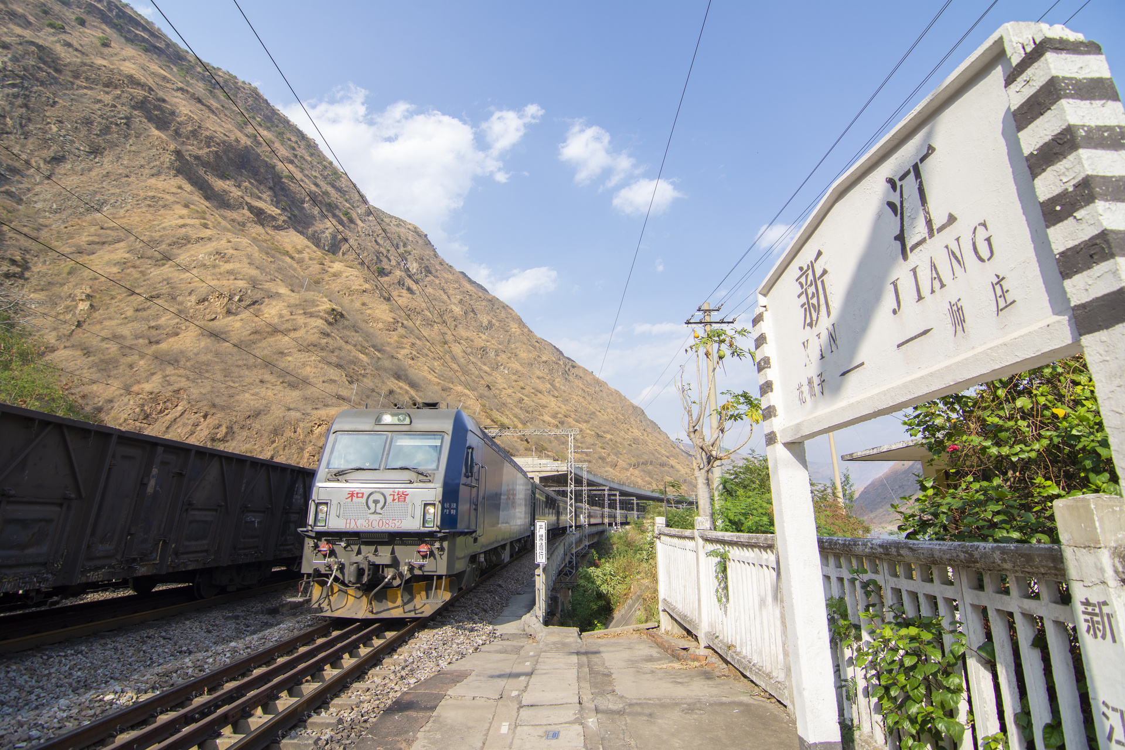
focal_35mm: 16
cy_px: 375
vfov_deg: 72.1
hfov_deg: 95.0
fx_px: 516
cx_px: 562
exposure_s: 1/400
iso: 100
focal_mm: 11
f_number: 4
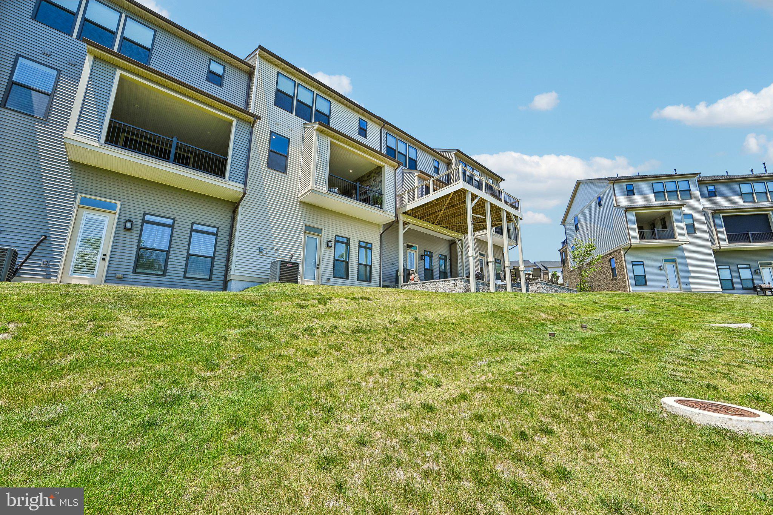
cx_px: 386
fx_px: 301
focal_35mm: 14
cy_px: 258
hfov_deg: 104.3
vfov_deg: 81.2
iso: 100
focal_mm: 14
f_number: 8
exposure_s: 1/200
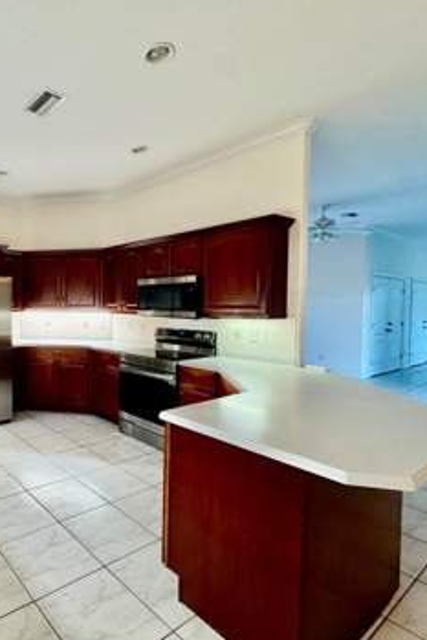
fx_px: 355
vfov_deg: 83.9
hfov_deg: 53.6
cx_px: 37
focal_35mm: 20
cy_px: 314
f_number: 2.2
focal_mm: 2.22
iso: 200
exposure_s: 1/60
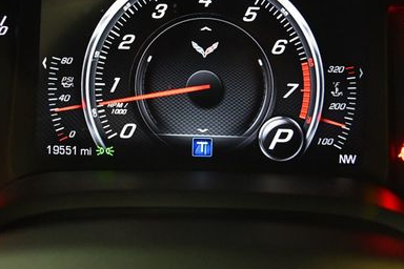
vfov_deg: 24.5
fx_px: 617
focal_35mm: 55
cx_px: 209
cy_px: 94
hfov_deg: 36.2
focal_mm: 22
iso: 3600
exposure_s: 1/60
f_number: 4
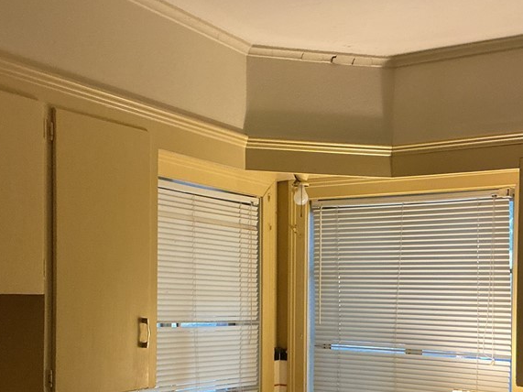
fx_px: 785
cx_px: 272
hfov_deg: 36.8
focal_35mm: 52
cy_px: 304
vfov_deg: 27.6
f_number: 1.8
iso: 200
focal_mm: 3
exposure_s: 1/60
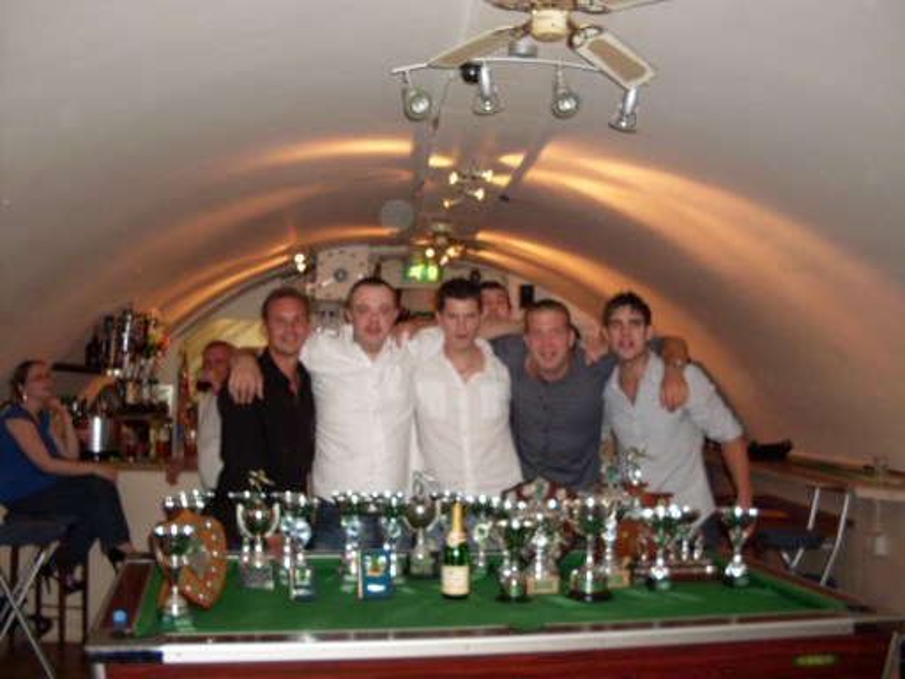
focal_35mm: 38
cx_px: 452
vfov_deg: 37.7
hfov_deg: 49.0
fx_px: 993
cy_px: 340
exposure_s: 1/45
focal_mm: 6.3
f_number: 2.8
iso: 160
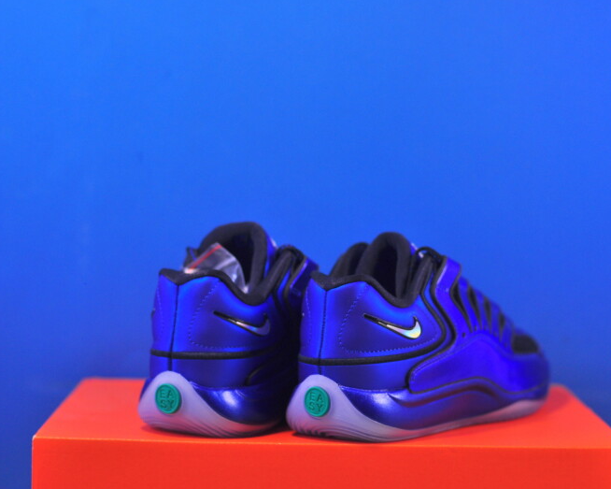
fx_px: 1555
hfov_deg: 22.2
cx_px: 334
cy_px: 244
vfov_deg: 17.9
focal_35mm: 86
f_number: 2.5
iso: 250
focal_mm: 50
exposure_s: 1/320
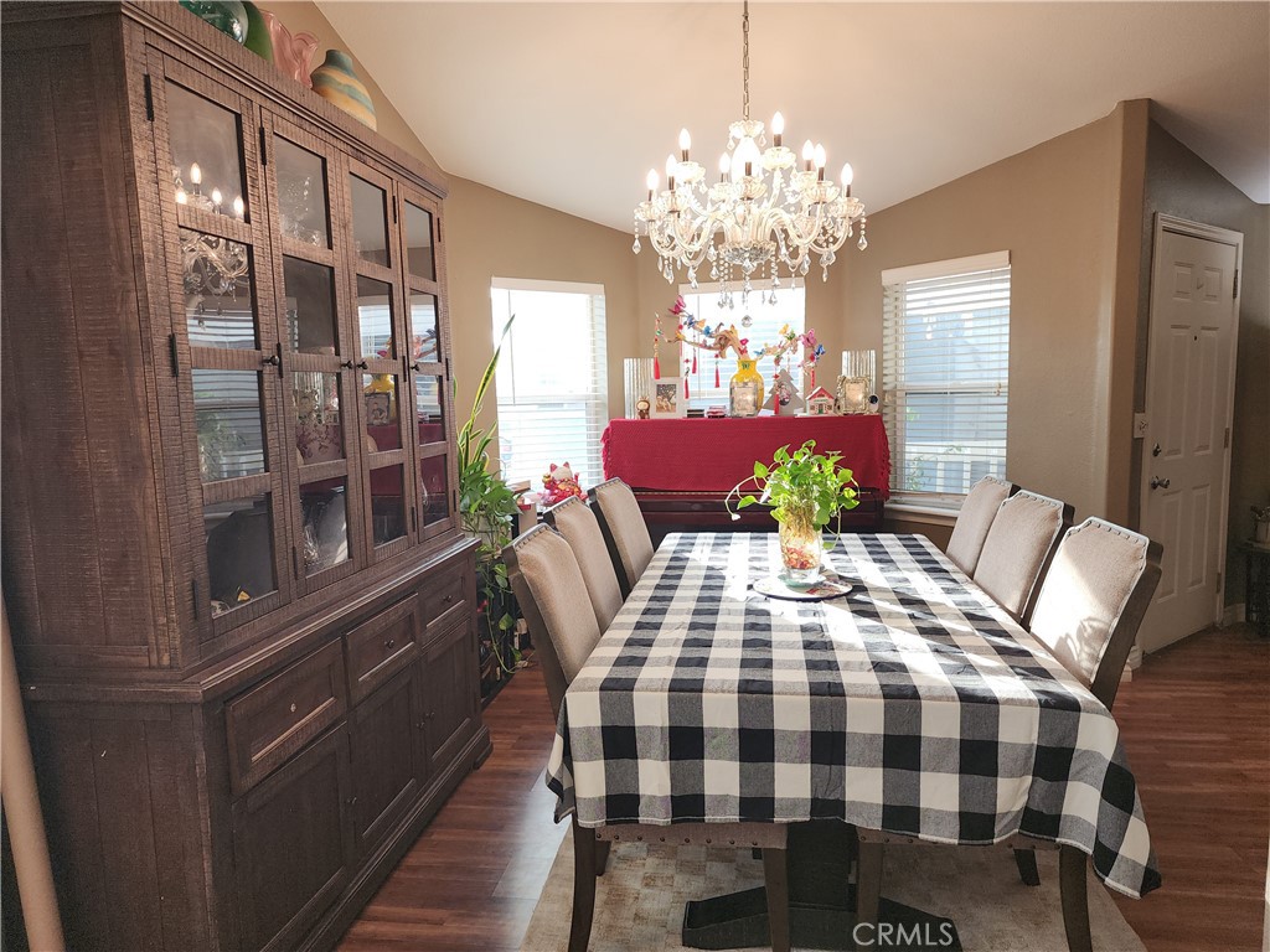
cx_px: 635
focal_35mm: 23
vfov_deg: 58.9
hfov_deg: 73.9
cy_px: 476
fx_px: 844
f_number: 1.8
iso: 50
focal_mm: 6.4
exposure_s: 1/60
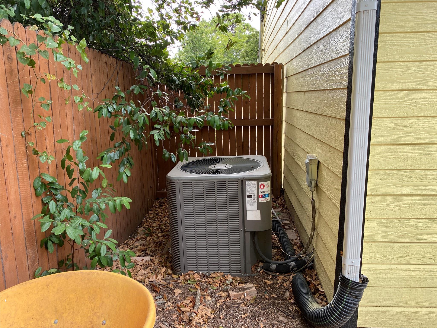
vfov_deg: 53.1
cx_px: 218
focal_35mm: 26
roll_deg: +1.6
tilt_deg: -13.8
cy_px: 164
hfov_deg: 67.3
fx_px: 328
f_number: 1.8
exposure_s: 1/122
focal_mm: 4.25
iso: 32
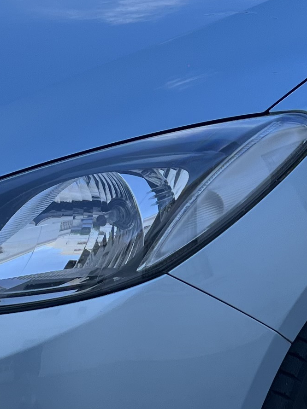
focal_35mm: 118
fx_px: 1395
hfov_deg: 12.5
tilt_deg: -16.7
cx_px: 186
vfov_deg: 16.7
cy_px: 189
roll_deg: +2.6
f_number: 1.5
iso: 50
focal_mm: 5.7
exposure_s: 1/1019
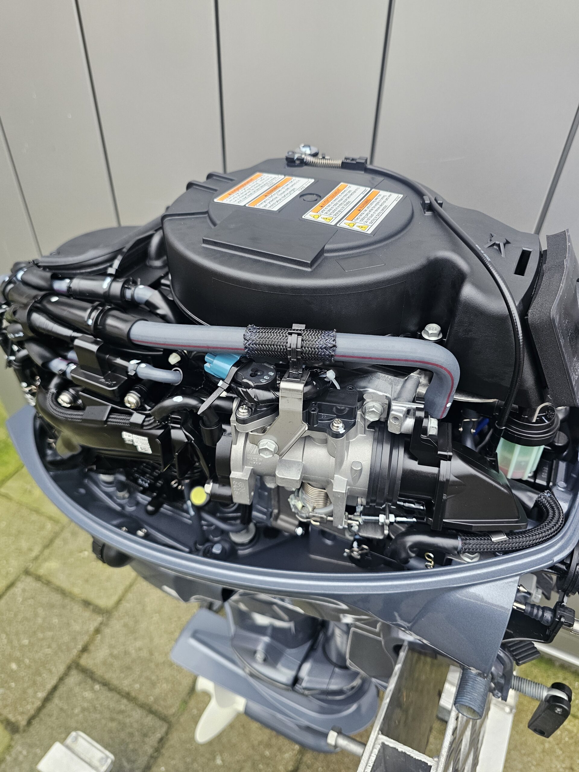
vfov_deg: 73.9
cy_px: 386
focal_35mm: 23
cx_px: 290
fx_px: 513
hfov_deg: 58.9
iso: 250
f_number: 1.7
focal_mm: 6.3
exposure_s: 1/100
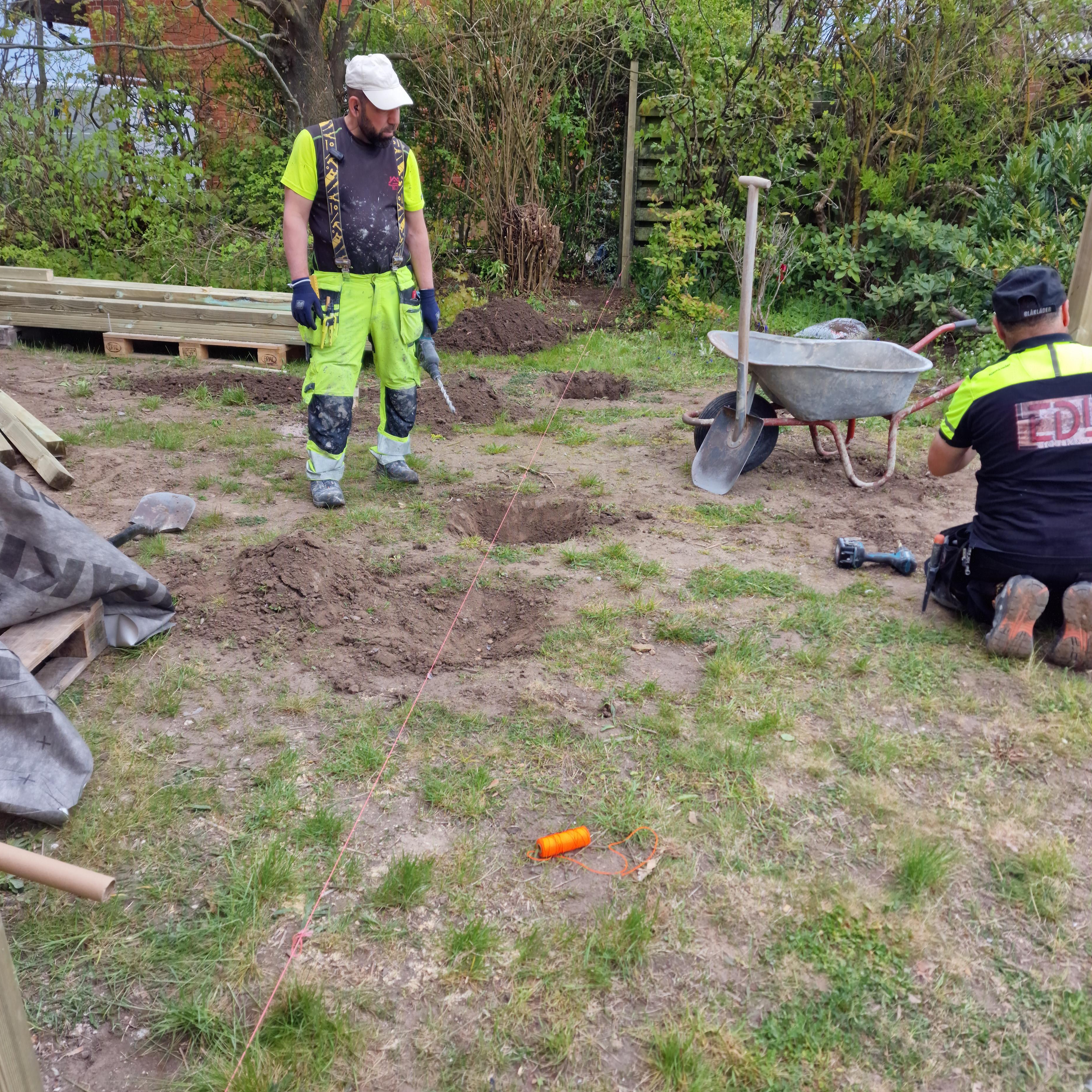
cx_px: 529
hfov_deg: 57.3
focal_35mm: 28
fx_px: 999
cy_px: 573
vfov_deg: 57.3
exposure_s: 1/326
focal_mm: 6.4
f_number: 1.8
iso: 50
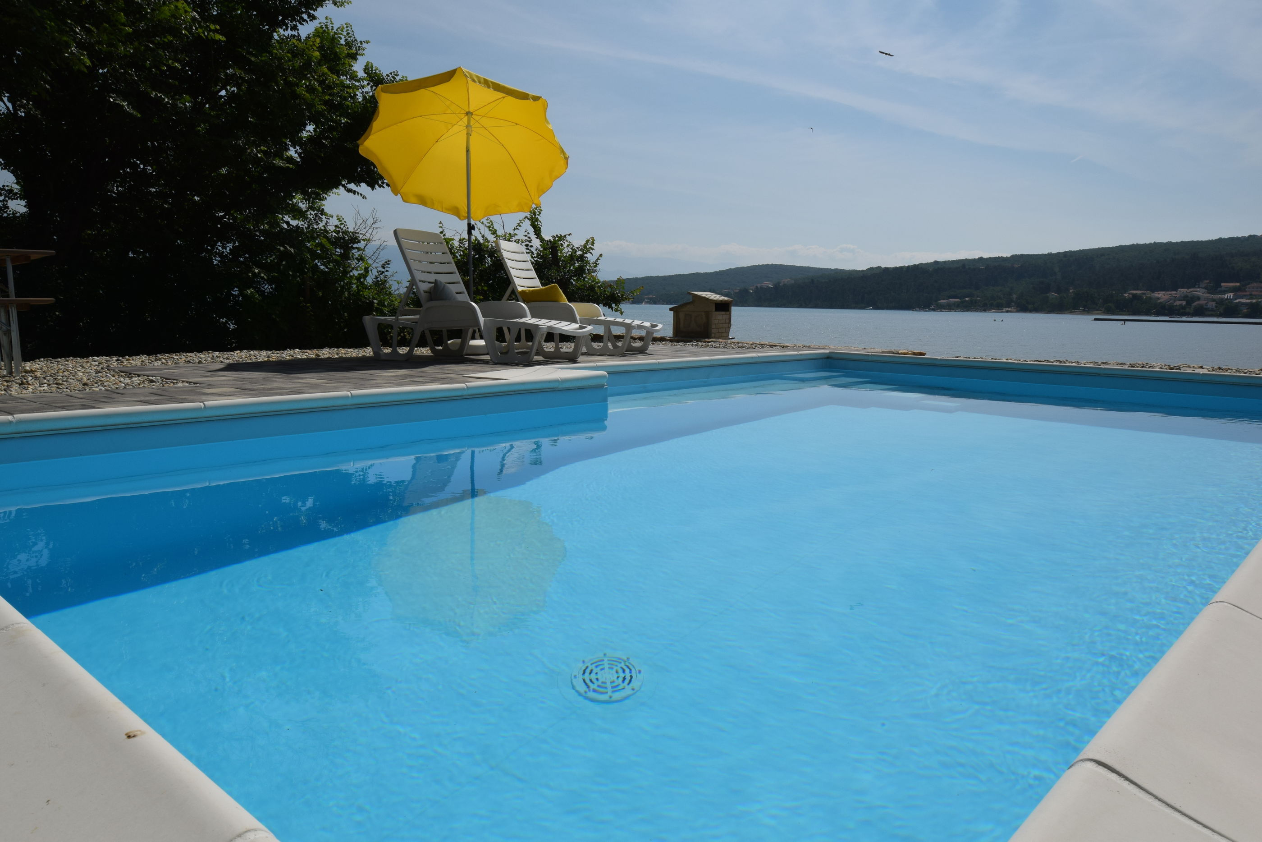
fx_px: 894
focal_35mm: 26
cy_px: 421
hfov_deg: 70.4
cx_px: 631
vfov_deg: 50.4
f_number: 13
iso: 200
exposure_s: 1/640
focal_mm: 17
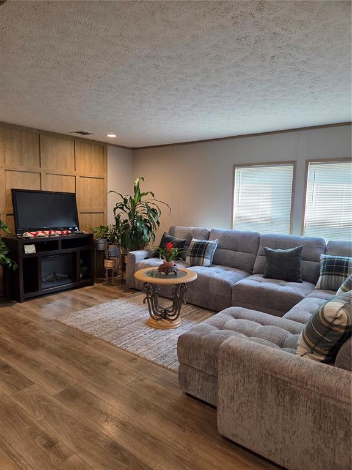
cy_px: 235
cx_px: 176
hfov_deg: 58.9
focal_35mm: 23
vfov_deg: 73.9
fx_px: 312
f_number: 1.8
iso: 160
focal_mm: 5.4
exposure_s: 1/120
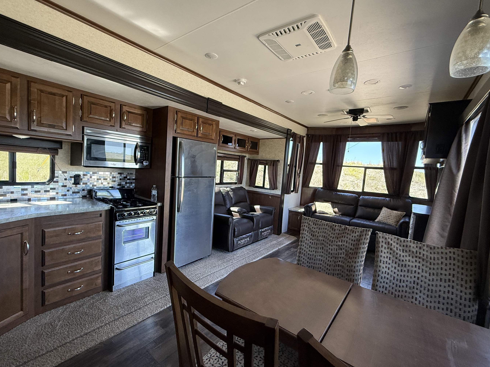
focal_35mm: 16
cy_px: 183
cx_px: 229
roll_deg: -3.7
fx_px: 226
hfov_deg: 94.4
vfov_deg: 78.1
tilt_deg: -4.0
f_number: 2.2
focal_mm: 2.22
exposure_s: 1/99
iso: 250
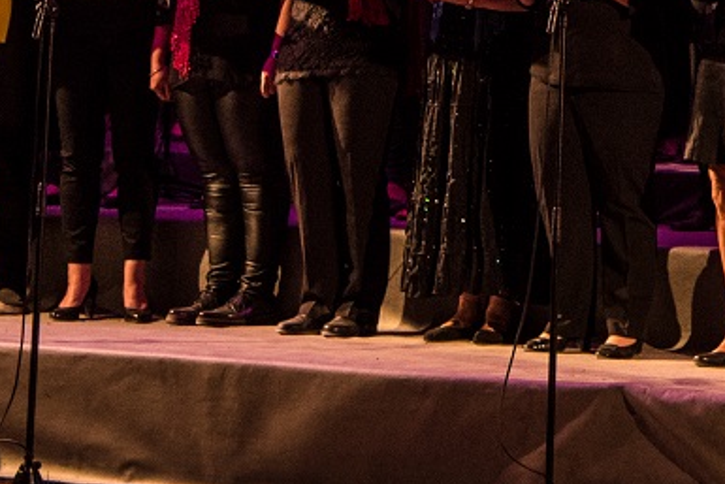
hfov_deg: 7.9
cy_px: -306
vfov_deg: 5.3
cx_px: 837
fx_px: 5198
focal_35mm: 258
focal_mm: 55
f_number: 4
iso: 2000
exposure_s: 1/250
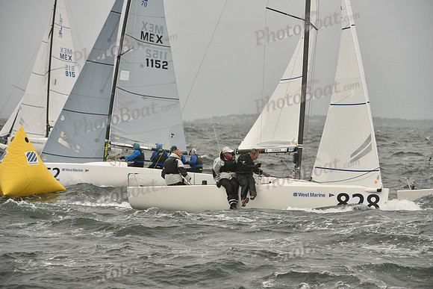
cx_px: 216
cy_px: 144
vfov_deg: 6.2
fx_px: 2647
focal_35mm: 220
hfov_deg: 9.4
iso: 400
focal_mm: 220
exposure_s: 1/1250
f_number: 6.3
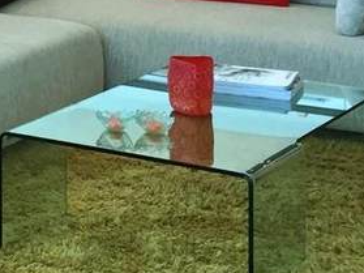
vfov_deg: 10.4
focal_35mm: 133
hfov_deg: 13.4
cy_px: -238
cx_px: -274
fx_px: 1398
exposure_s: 1/356
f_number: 2.2
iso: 32
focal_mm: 4.15
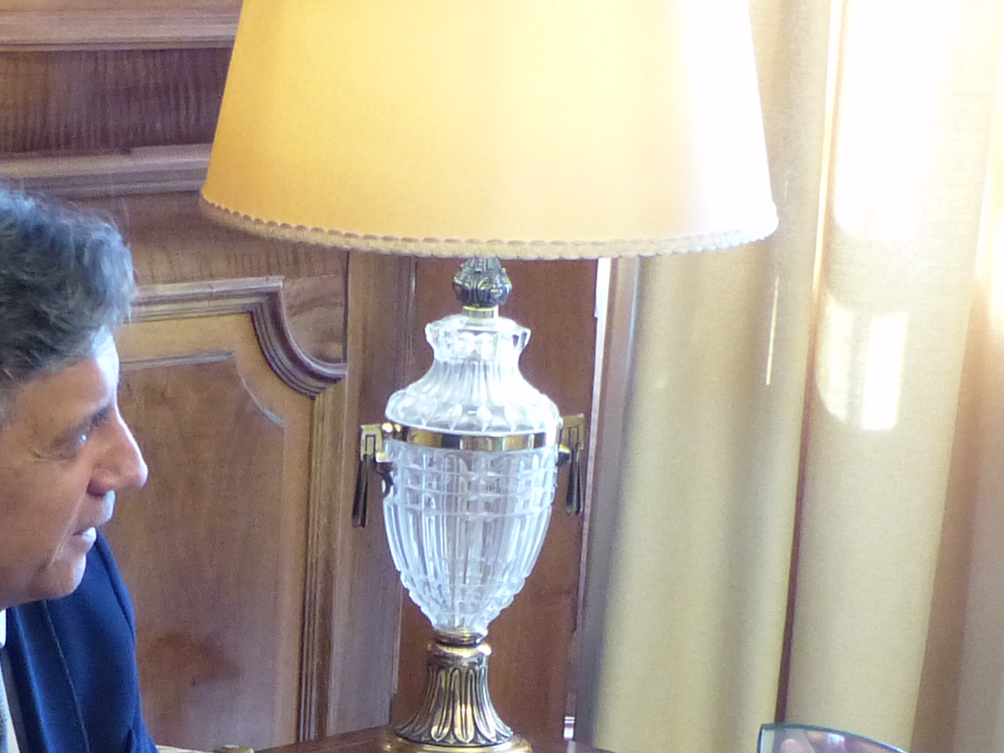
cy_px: 1143
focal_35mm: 129
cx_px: 176
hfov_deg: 15.2
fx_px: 3741
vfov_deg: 11.0
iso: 400
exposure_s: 1/20
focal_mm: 6.6
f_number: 2.8
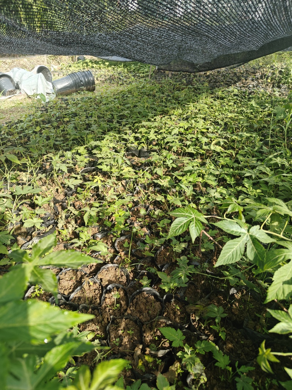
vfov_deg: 71.6
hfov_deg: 56.8
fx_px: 270
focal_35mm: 24
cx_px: 146
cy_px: 195
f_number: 1.8
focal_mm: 5.59
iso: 50
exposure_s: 1/521
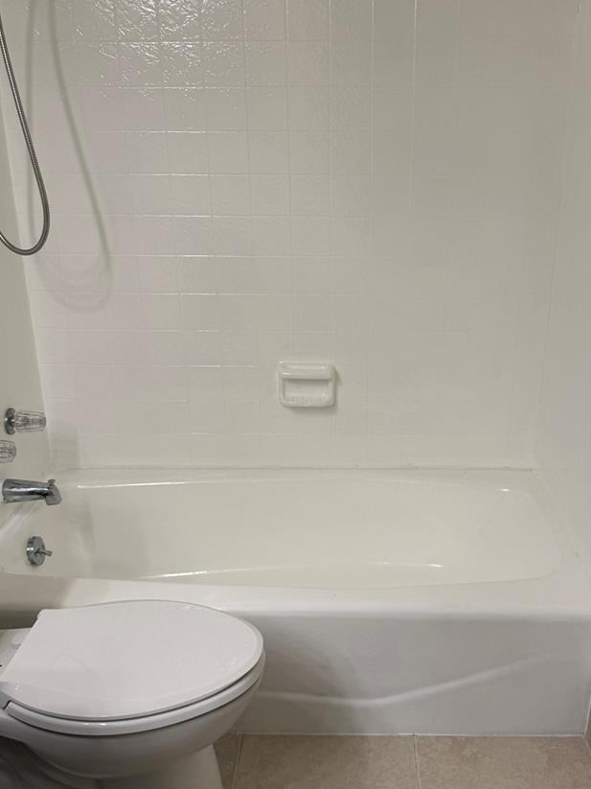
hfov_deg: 40.5
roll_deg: +0.4
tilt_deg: -18.3
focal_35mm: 35
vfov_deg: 52.6
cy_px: 403
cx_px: 354
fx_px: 797
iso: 64
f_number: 1.78
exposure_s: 1/120
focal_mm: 6.76
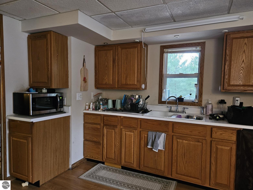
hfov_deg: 73.9
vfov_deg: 58.9
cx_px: 126
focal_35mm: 23
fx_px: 168
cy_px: 95
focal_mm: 5.4
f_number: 1.8
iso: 640
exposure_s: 1/24
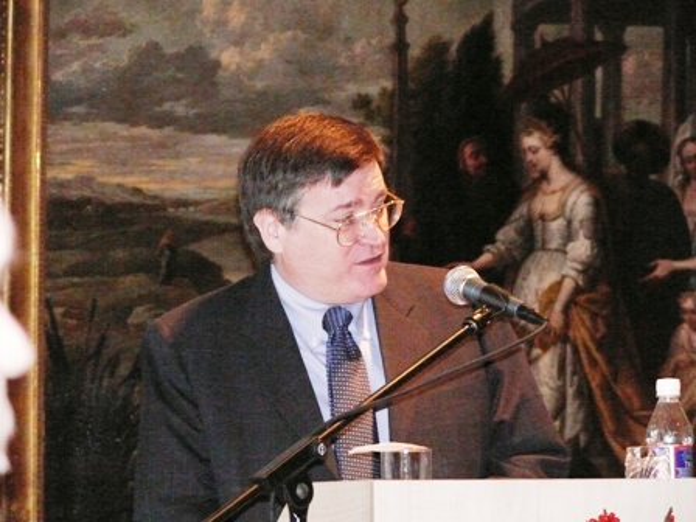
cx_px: 348
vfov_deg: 7.7
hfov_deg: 10.3
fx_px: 3860
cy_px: 261
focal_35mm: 192
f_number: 3.6
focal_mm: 40.7
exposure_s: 1/60
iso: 1600
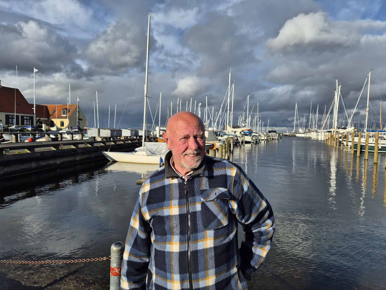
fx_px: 256
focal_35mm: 23
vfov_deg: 58.9
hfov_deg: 73.9
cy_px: 145
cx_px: 193
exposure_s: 1/2952
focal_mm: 5.4
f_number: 1.8
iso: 25
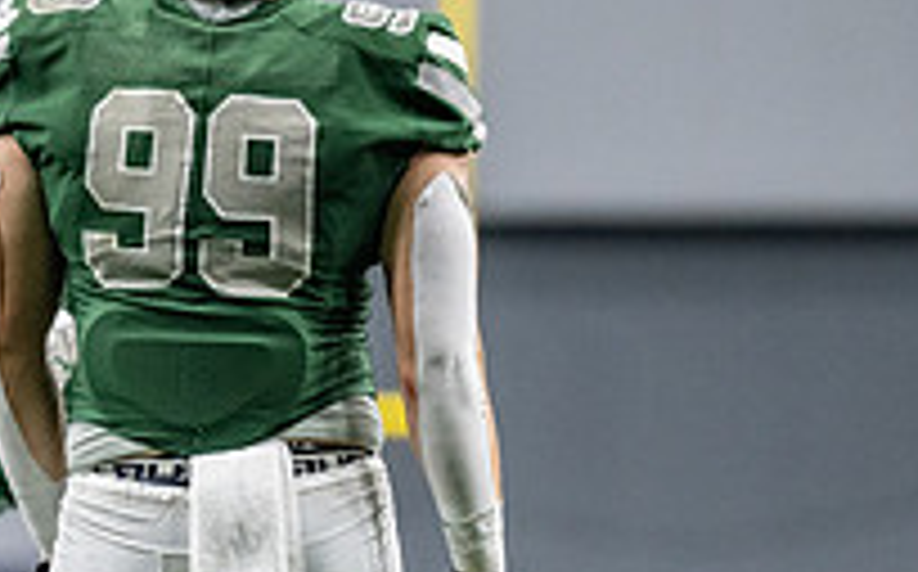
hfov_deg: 3.2
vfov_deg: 2.0
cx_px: 144
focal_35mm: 662
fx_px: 16544
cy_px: 463
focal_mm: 200
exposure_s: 1/1000
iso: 3200
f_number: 2.8
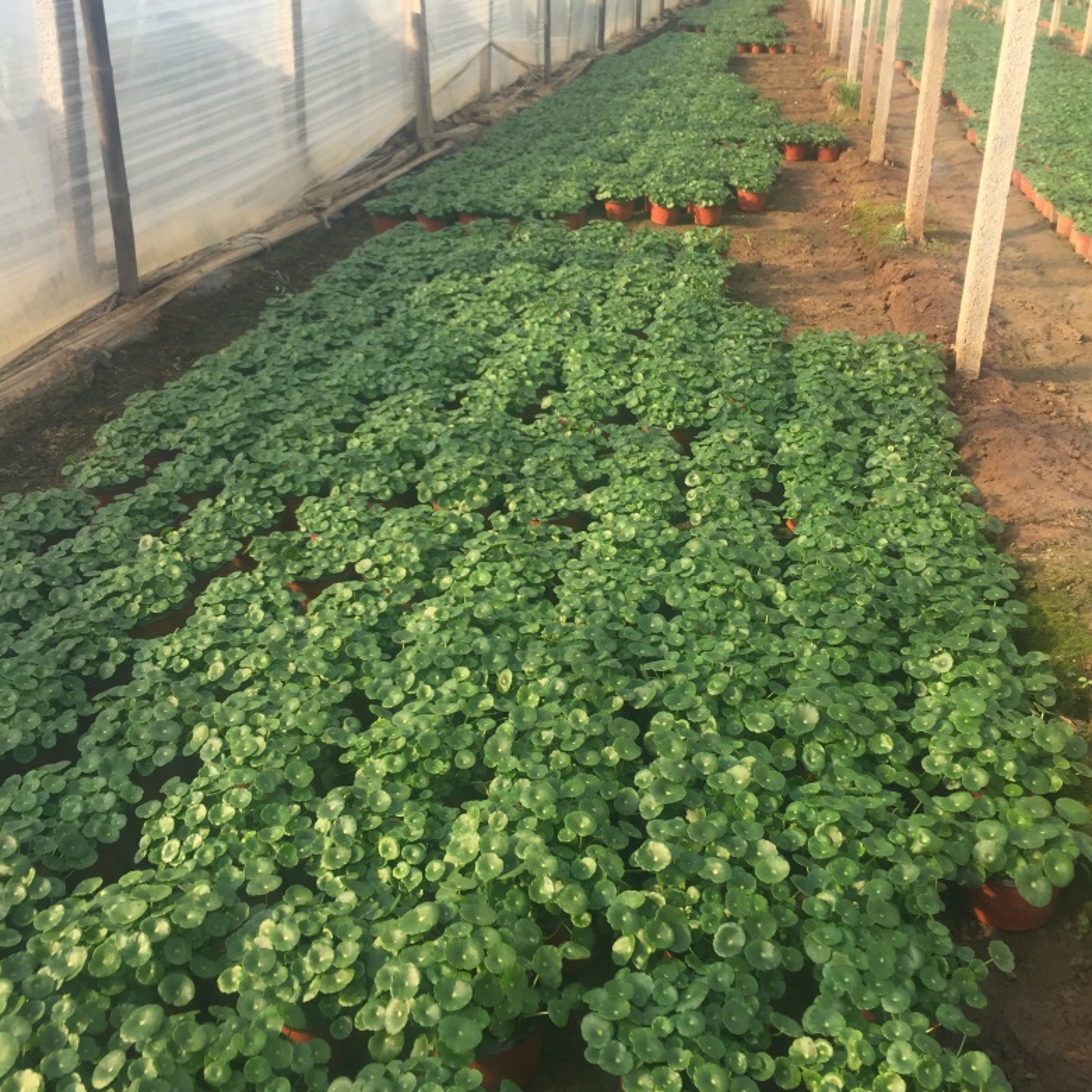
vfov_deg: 47.2
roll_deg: -1.1
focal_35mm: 35
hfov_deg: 47.2
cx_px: 544
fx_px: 1249
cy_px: 498
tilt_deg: -22.6
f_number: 2.2
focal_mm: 4.15
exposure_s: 1/659
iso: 32
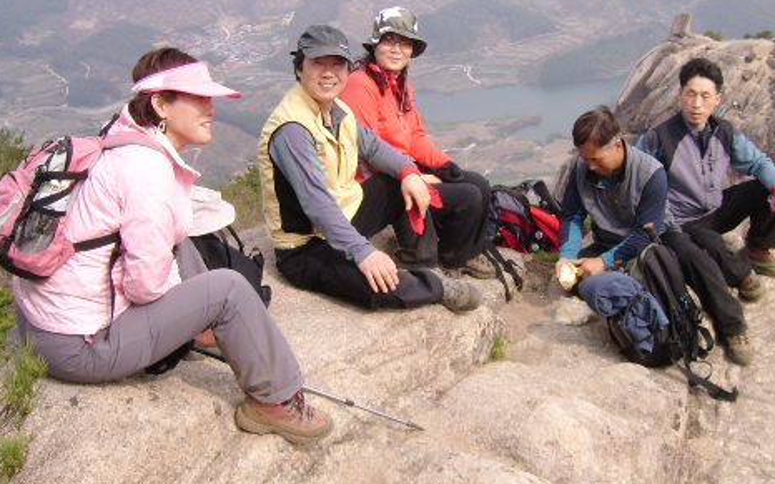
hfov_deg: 39.4
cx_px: 469
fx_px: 1077
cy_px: 223
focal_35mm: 51
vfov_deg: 25.3
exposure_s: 1/192
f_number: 5.8
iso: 50
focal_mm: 5.95
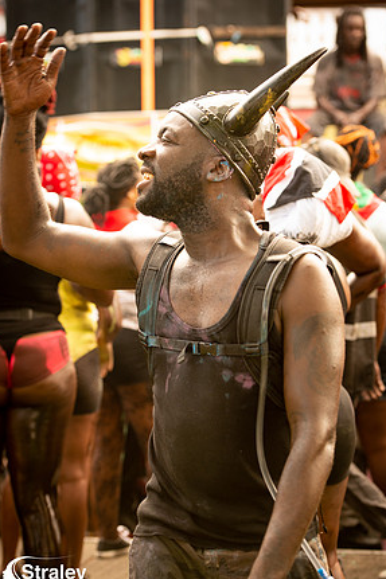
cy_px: 301
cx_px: 194
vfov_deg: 21.2
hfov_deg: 14.2
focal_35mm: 96
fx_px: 1545
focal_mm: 92
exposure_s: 1/320
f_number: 5
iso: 1000
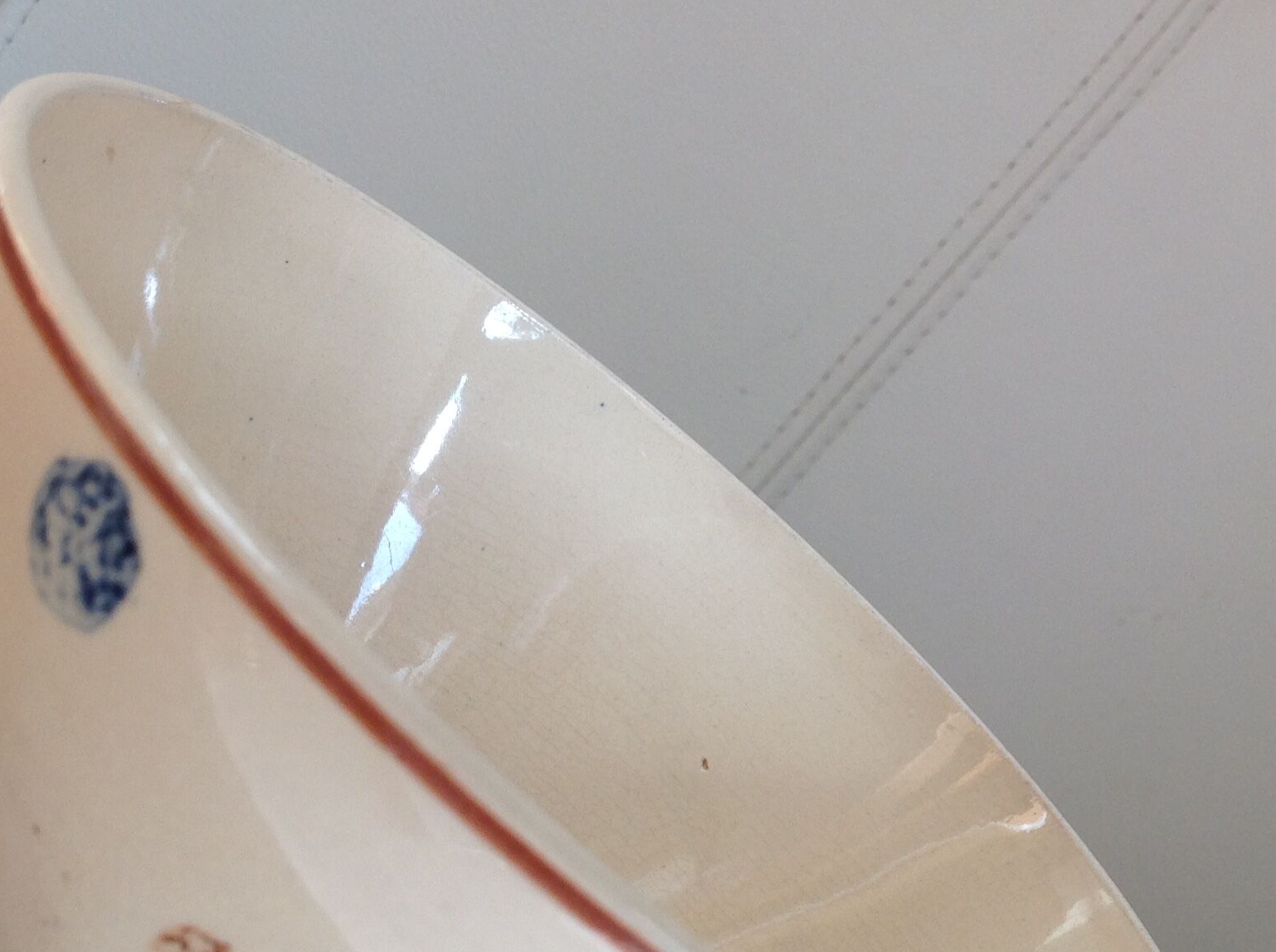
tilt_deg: -19.2
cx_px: 501
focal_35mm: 59
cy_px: 687
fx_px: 2171
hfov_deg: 32.6
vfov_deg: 24.5
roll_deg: -42.2
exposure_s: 1/40
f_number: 2.4
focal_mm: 4.28
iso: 50
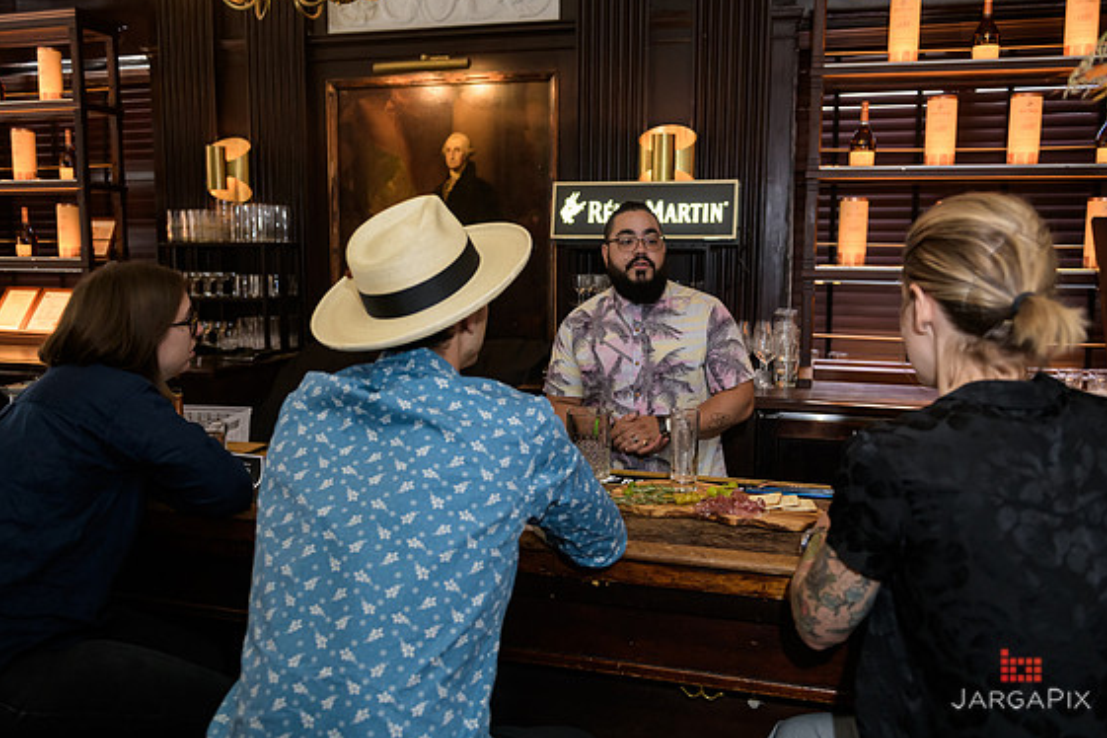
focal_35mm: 30
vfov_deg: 43.6
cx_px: 568
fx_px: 922
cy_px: 370
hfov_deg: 61.9
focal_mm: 29
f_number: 3.2
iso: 1000
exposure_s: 1/100
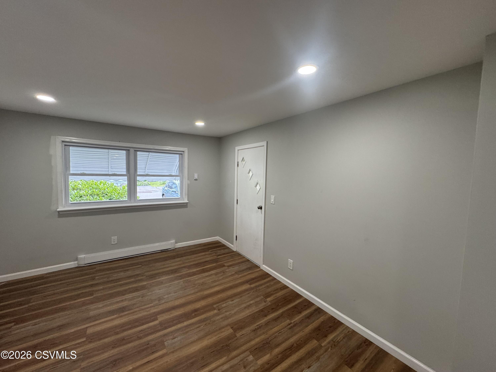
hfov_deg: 102.1
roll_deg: -1.9
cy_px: 186
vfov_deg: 85.7
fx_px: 201
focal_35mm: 14
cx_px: 248
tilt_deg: -4.0
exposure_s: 1/120
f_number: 2.2
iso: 200
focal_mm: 2.22
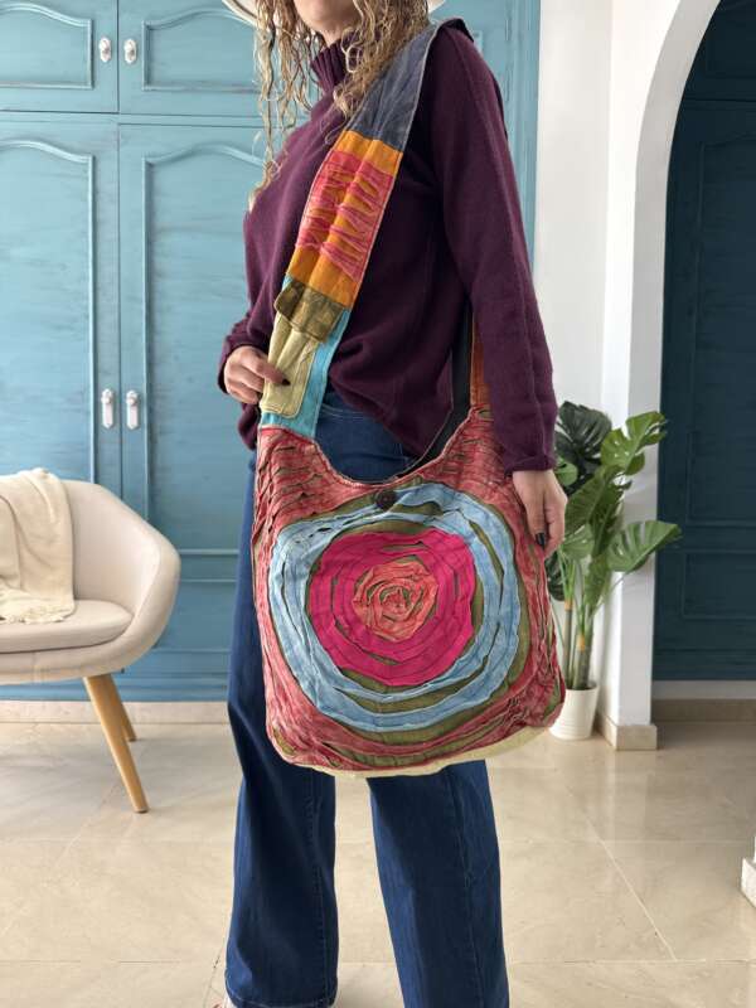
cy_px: 504
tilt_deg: -2.8
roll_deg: -1.5
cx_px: 378
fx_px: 699
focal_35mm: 24
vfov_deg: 71.6
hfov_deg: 56.8
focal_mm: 6.76
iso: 64
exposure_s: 1/121
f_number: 1.78
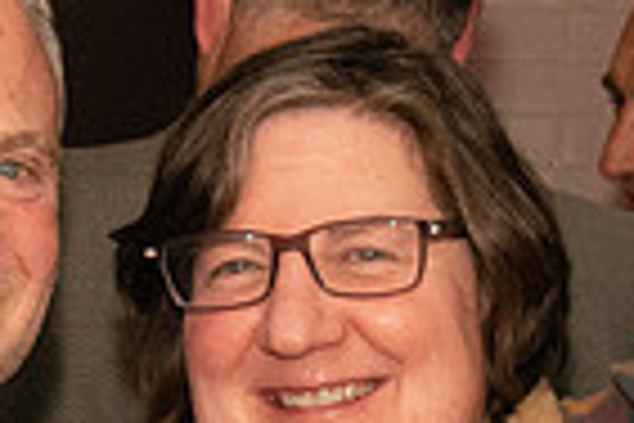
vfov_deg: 4.6
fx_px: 5212
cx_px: 459
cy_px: 439
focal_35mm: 296
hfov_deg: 7.0
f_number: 13
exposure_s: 1/160
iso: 5000
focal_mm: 48
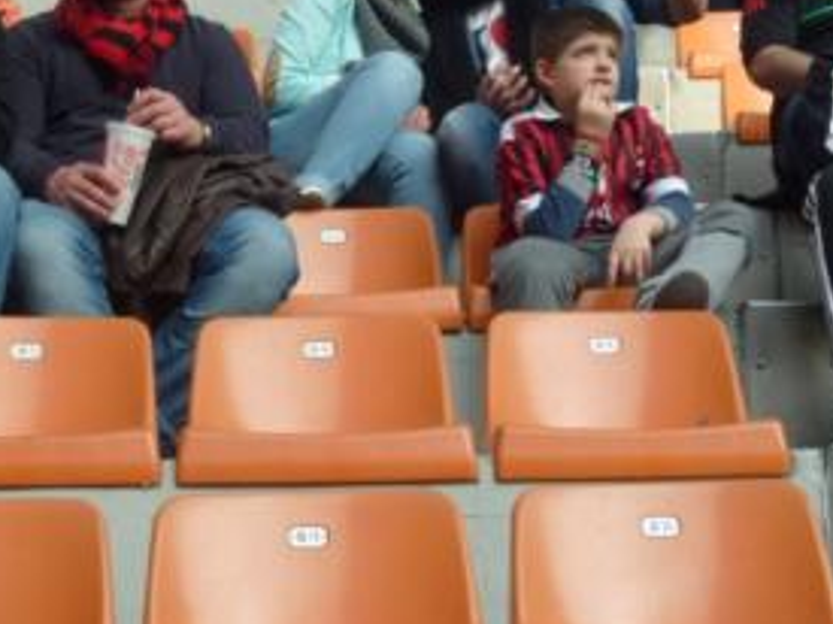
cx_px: 448
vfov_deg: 16.4
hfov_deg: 22.0
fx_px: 2141
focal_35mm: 89
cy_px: 92
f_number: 4.1
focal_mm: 8.7
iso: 100
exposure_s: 1/100
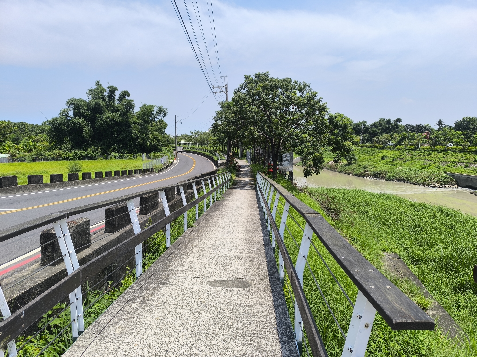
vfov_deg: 58.9
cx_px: 238
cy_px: 178
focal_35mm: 23
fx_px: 317
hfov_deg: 73.9
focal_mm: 6.14
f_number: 1.65
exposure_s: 1/913
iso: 50
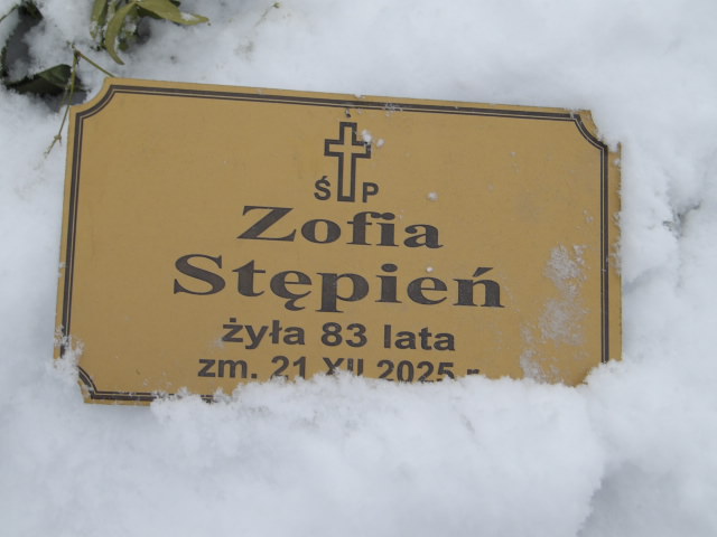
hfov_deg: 27.8
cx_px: 358
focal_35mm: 70
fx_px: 1450
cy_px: 268
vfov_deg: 21.0
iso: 100
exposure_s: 1/147
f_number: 4.9
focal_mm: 12.5
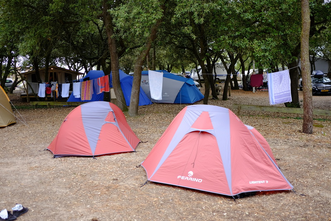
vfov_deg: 37.8
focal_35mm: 35
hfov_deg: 54.4
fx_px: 322
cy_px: 110
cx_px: 166
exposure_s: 1/200
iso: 400
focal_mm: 23
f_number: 2
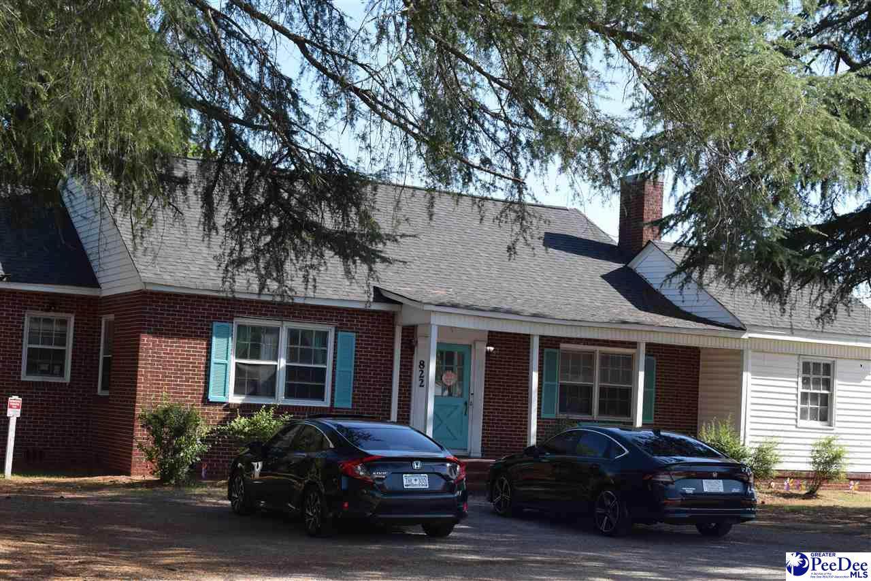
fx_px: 1379
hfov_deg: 35.1
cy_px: 290
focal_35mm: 57
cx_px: 436
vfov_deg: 23.8
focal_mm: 38
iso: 280
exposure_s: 1/250
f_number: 8
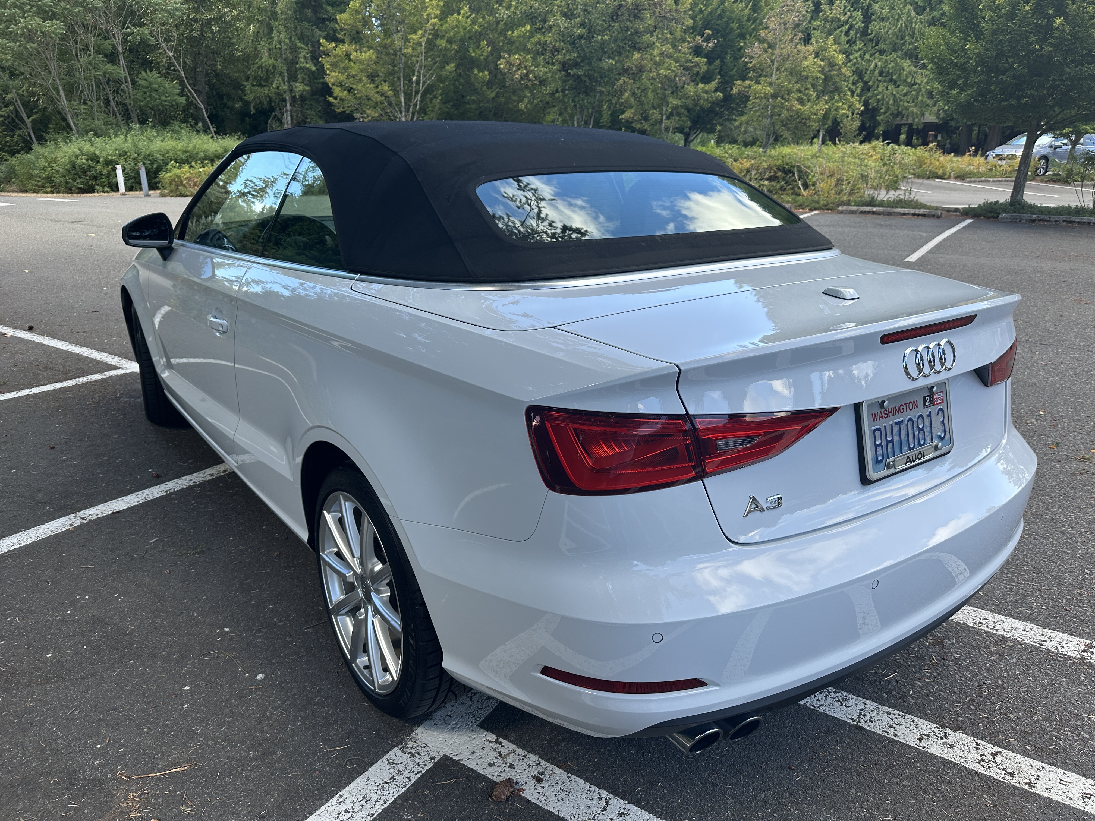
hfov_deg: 71.6
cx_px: 548
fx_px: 759
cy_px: 410
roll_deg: -0.1
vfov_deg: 56.8
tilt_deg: -18.6
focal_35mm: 24
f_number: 1.78
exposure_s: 1/626
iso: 80
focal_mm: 6.86
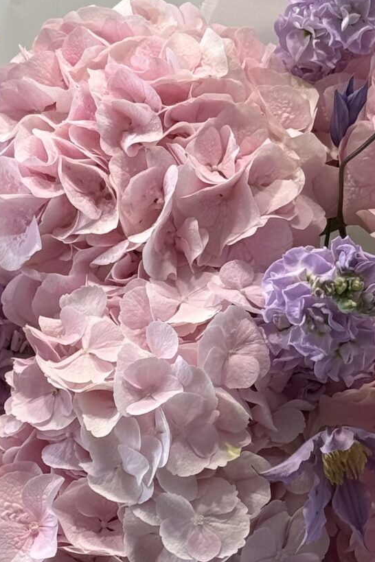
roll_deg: -2.2
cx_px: 194
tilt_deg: -2.4
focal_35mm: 156
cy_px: 370
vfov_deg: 13.1
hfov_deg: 8.8
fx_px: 2437
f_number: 1.78
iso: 64
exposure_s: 1/121
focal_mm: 6.76
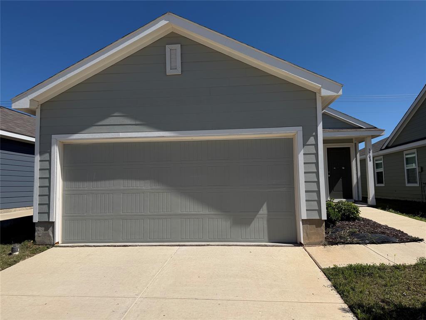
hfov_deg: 71.6
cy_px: 160
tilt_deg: +4.5
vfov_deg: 56.8
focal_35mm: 24
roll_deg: +1.2
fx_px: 295
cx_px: 213
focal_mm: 6.76
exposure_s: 1/8130
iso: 80
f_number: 1.78
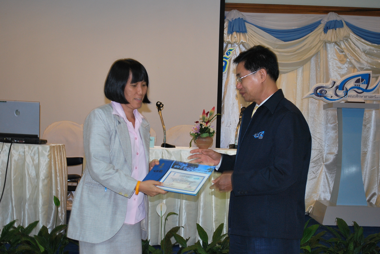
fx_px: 571
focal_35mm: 54
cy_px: 127
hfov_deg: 36.8
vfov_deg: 25.1
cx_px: 190
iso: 400
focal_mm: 36
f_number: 5.3
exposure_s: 1/25
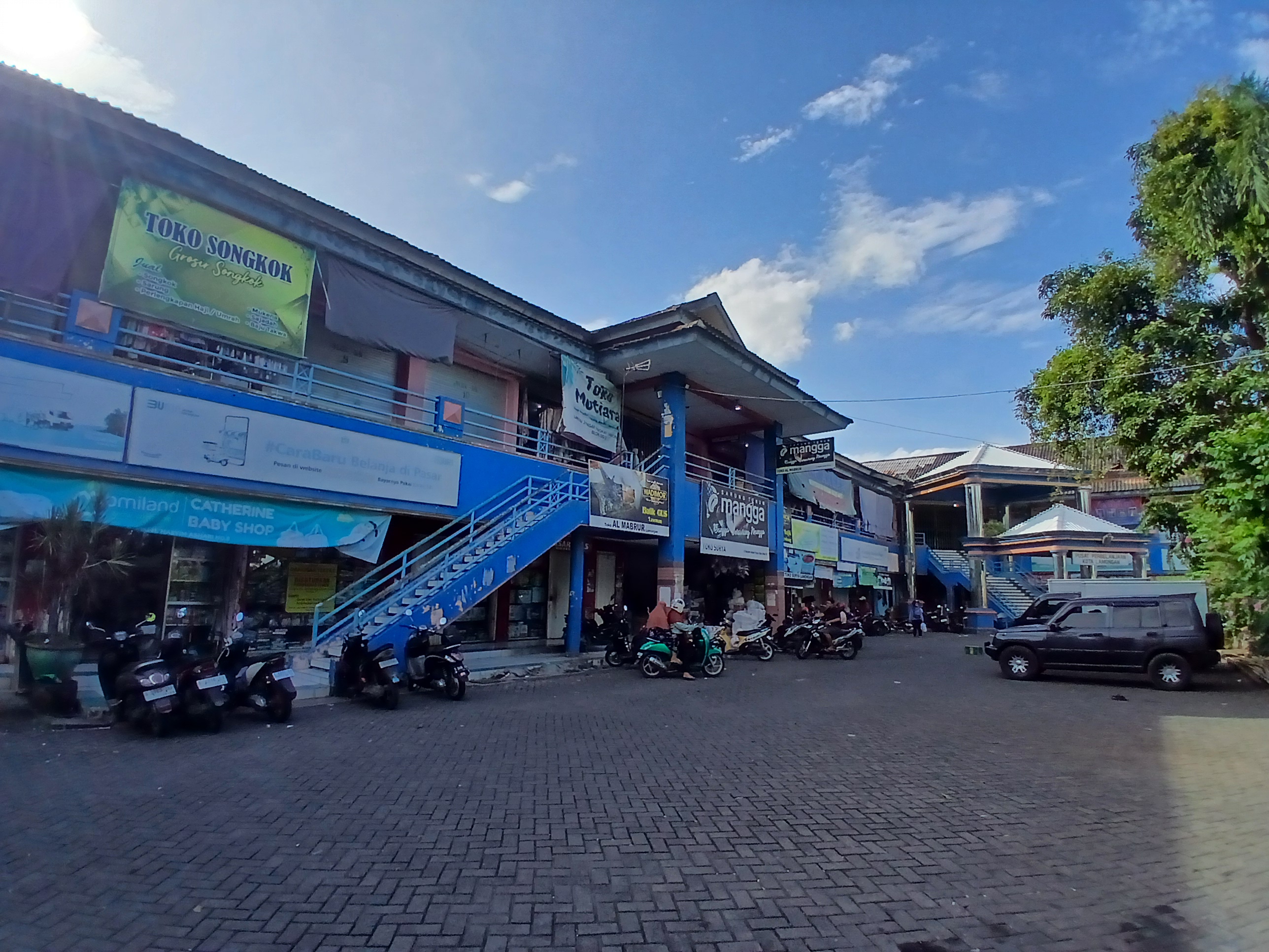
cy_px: 476
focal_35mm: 17
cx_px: 634
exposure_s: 1/1362
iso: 50
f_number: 2.2
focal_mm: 1.4
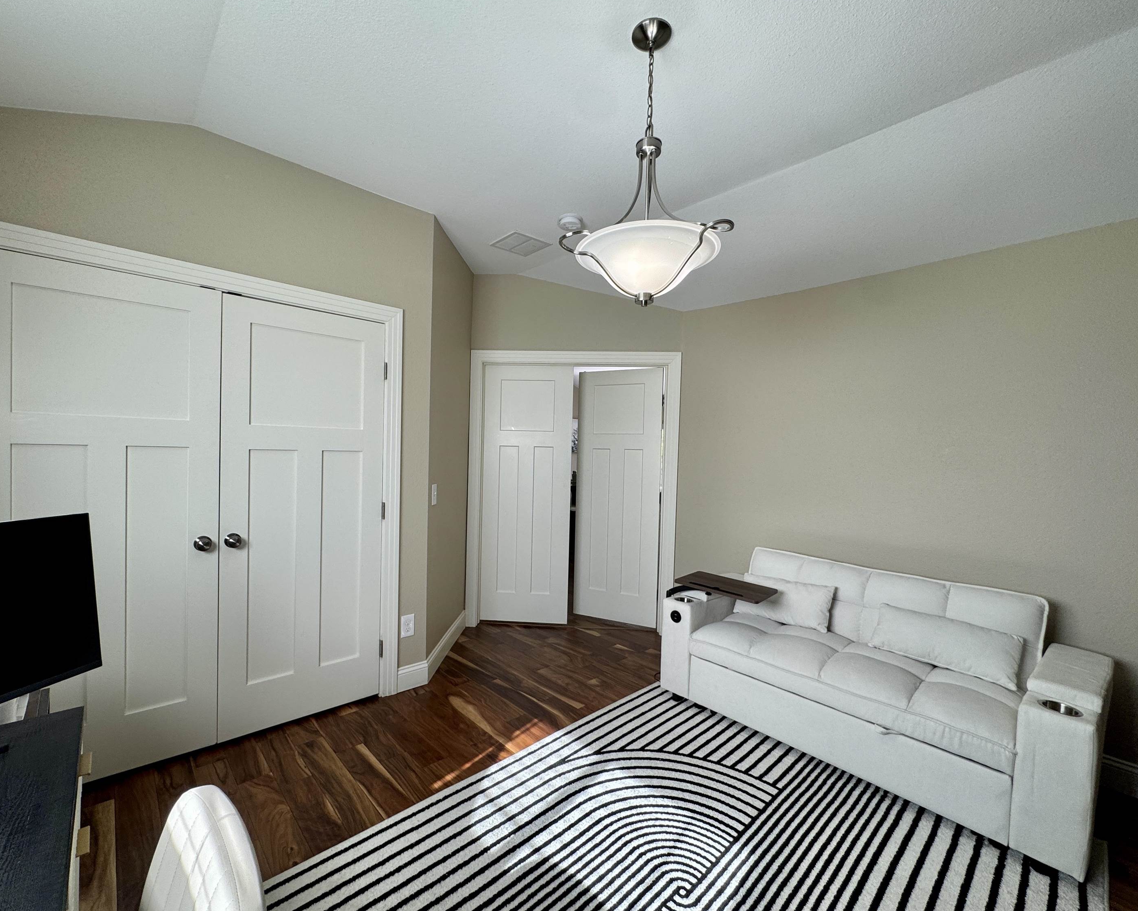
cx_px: 544
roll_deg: -1.7
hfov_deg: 96.7
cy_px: 463
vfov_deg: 84.0
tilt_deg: -0.4
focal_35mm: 15
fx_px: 505
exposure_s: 1/120
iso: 80
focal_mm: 2.22
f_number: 2.2
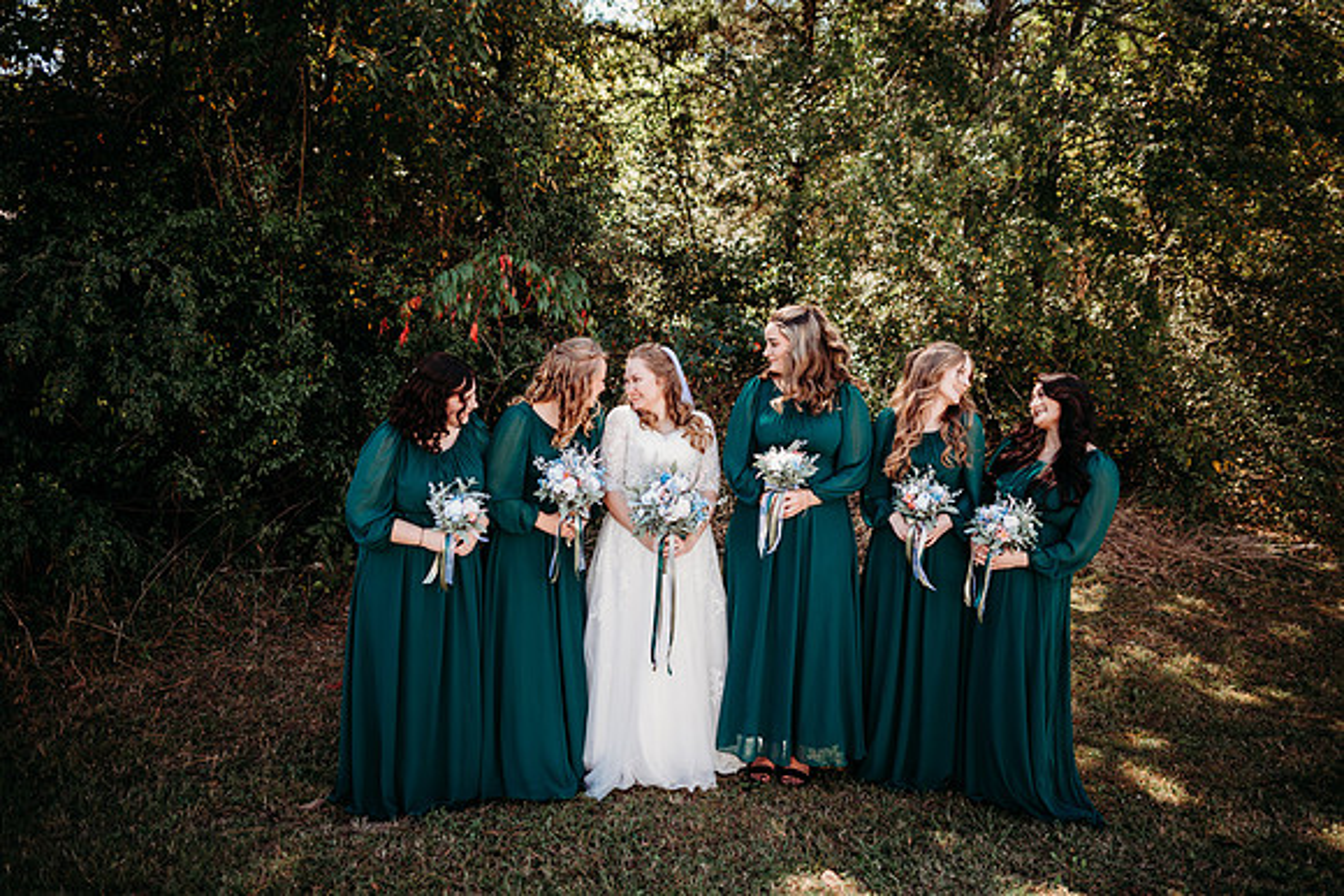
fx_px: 896
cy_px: 448
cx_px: 672
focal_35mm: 24
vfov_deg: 53.2
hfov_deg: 73.7
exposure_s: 1/800
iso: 160
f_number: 2.2
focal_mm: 24
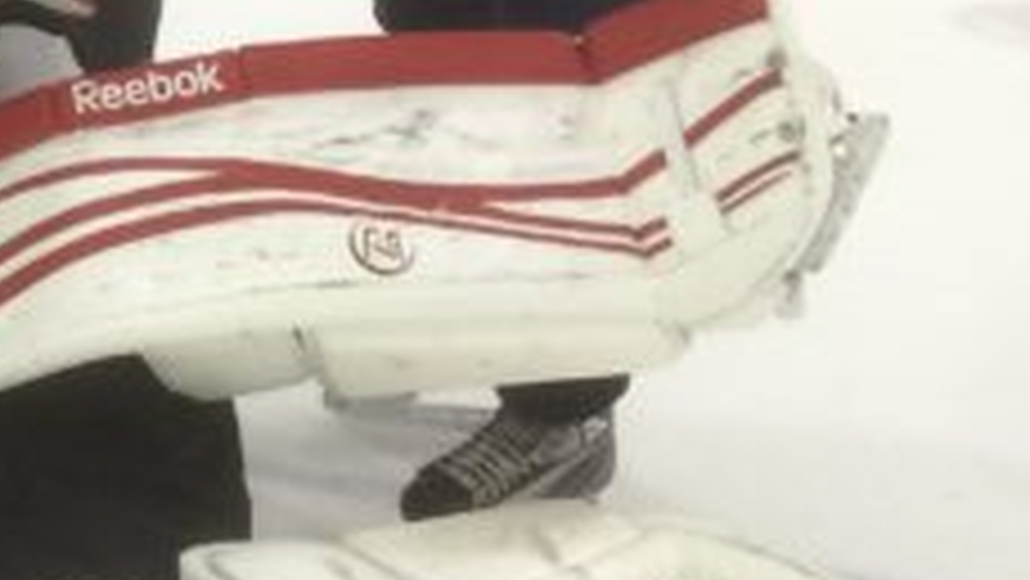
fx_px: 2896
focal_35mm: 106
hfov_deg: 17.3
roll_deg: -0.9
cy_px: -292
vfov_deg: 11.0
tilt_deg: -8.1
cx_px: -684
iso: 64
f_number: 2.2
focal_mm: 4.15
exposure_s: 1/30
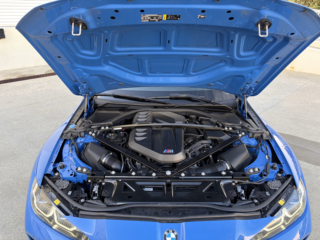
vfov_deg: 53.1
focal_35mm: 26
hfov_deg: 67.3
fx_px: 240
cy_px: 120
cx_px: 160
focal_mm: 5.96
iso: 50
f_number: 1.6
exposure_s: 1/172
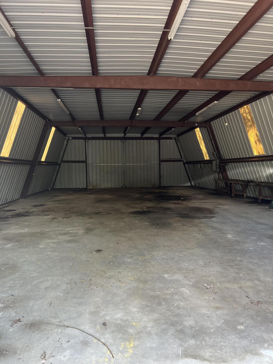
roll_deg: +1.1
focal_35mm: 26
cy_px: 182
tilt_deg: -2.1
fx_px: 273
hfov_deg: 53.1
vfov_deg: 67.3
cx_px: 136
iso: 125
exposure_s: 1/121
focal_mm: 5.7
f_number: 1.5
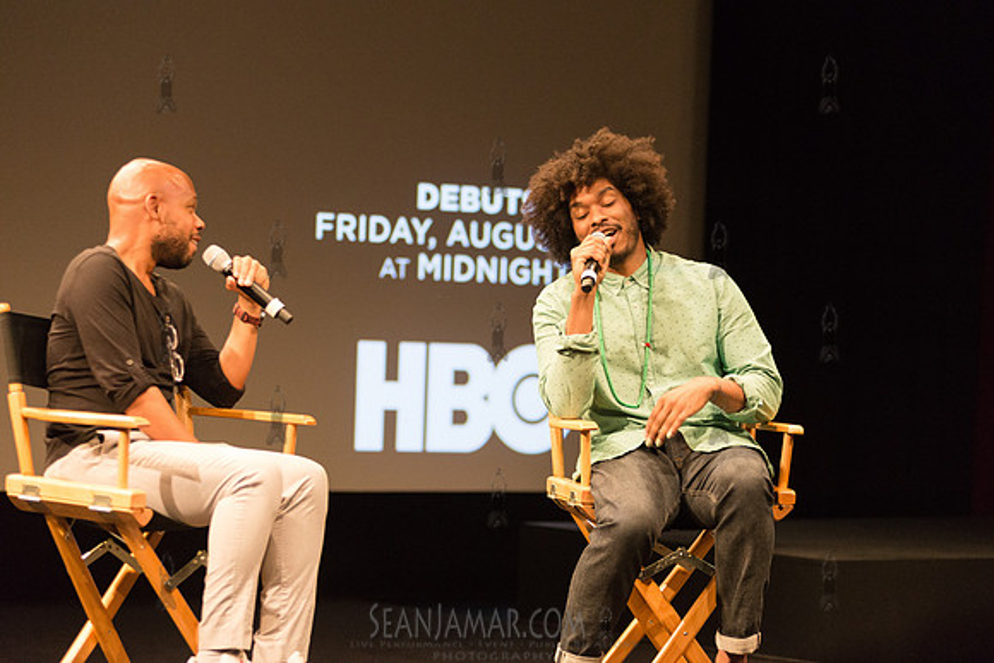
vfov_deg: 11.4
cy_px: 332
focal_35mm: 120
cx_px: 497
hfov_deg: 17.1
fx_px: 3314
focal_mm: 120
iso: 4000
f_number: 2.8
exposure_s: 1/200
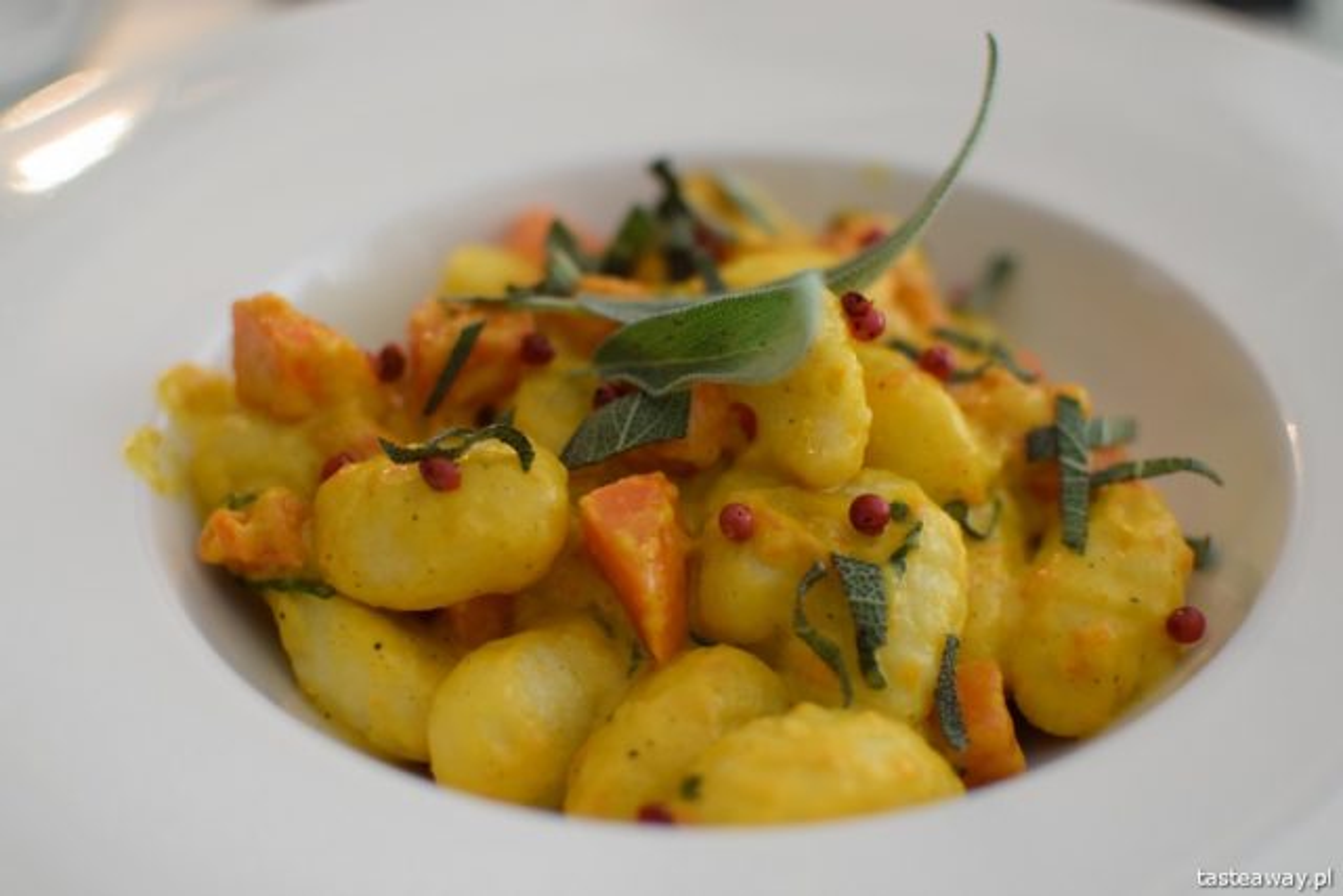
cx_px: 672
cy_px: 448
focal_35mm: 52
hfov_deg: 37.8
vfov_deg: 25.8
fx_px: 1959
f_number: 2.5
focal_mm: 35
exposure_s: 1/60
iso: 800
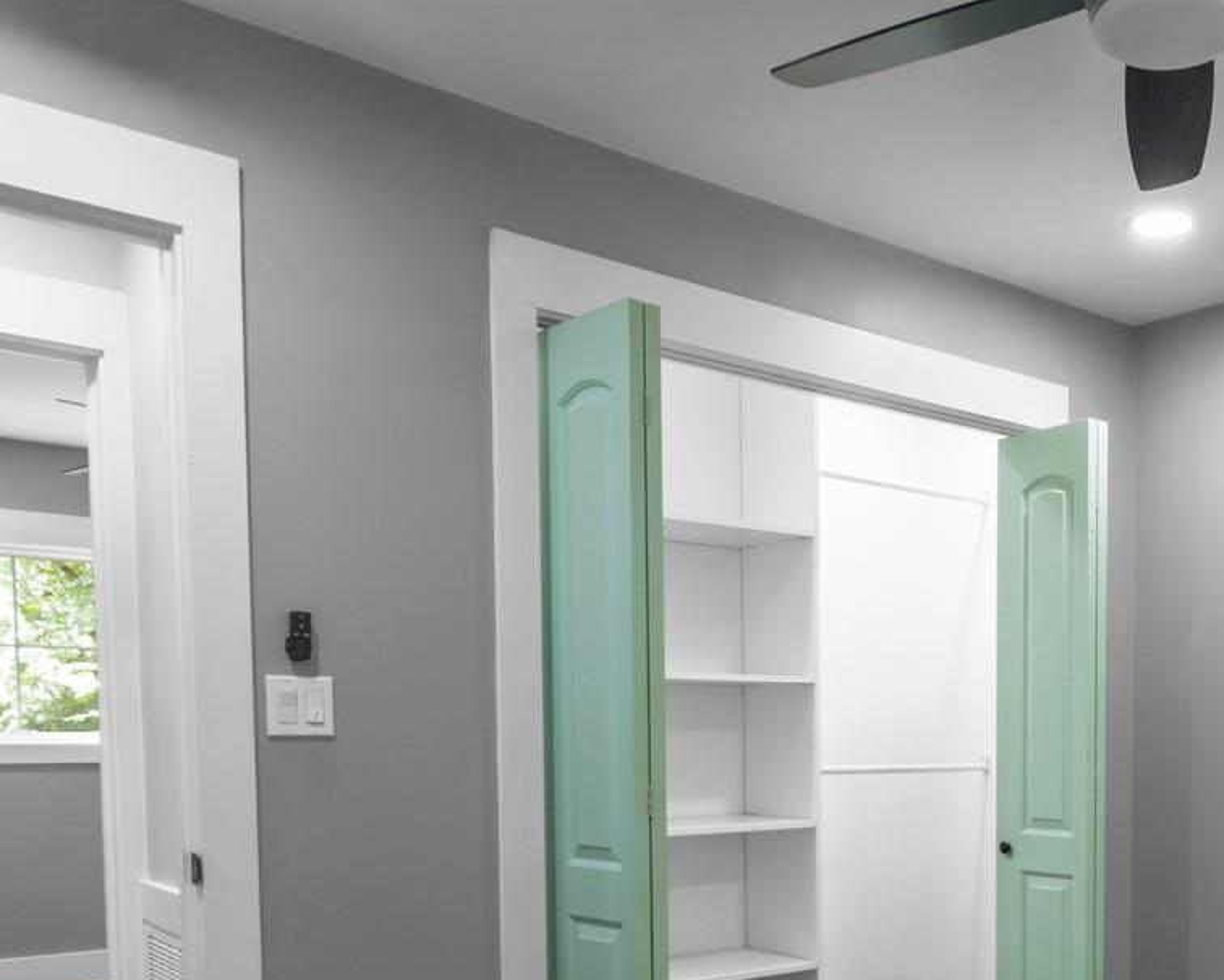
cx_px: 1049
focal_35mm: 37
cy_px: 815
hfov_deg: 45.5
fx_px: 1341
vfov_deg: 38.3
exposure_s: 1/30
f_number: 2.2
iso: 80
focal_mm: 2.22
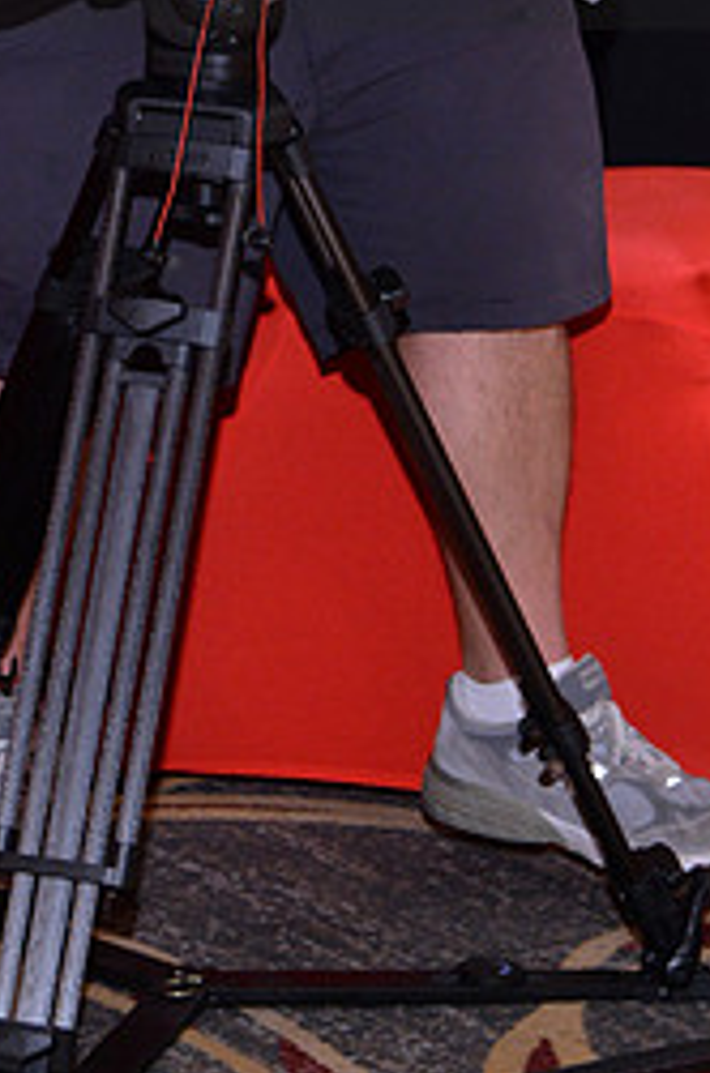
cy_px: -111
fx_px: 6336
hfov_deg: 6.4
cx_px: 276
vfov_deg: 9.6
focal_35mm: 213
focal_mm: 92
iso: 1600
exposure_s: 1/250
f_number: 5
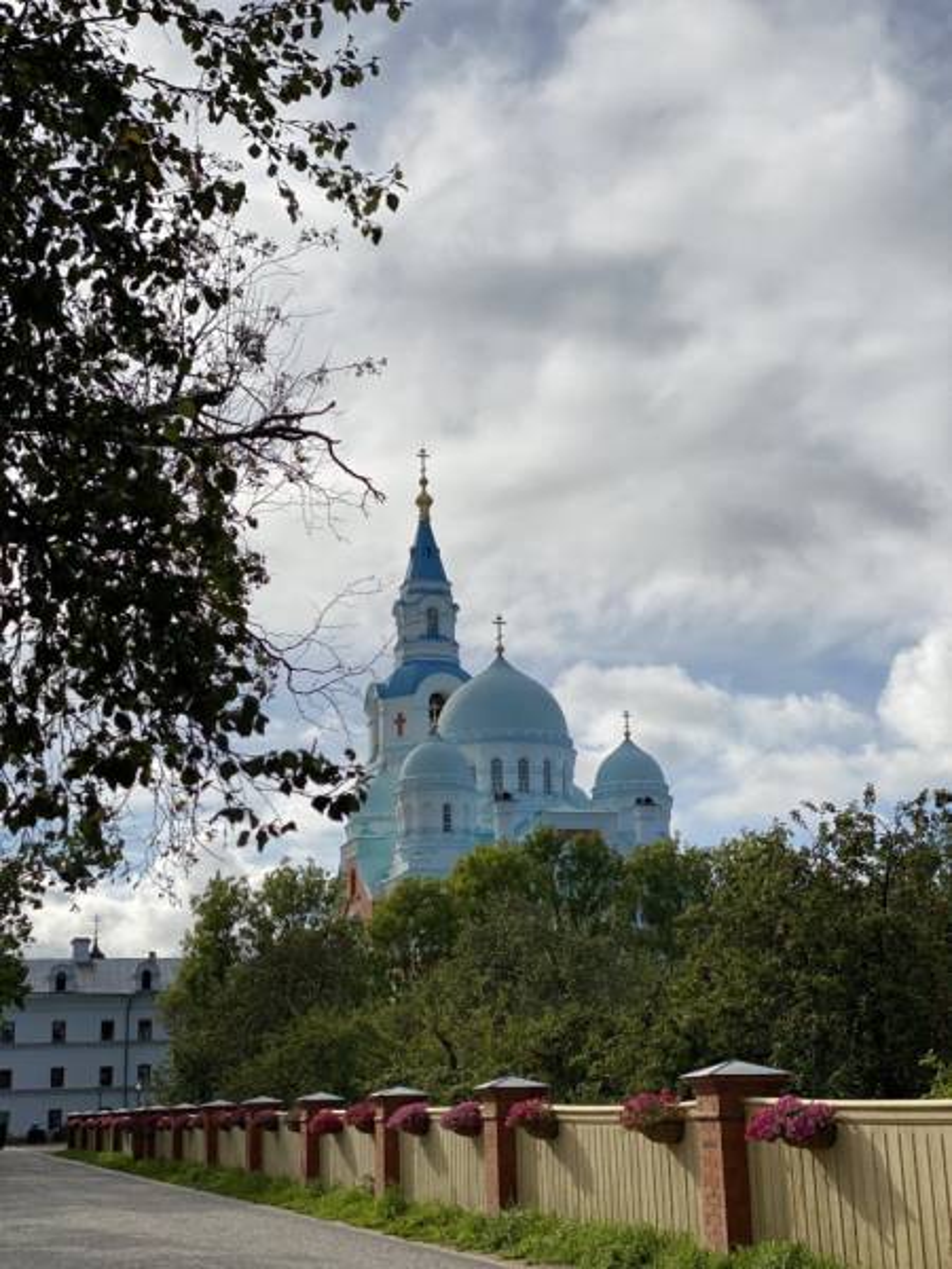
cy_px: 634
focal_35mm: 52
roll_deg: +0.6
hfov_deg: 28.0
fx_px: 1907
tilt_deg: +15.4
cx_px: 476
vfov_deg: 36.8
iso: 20
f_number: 2
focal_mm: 6
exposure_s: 1/2994
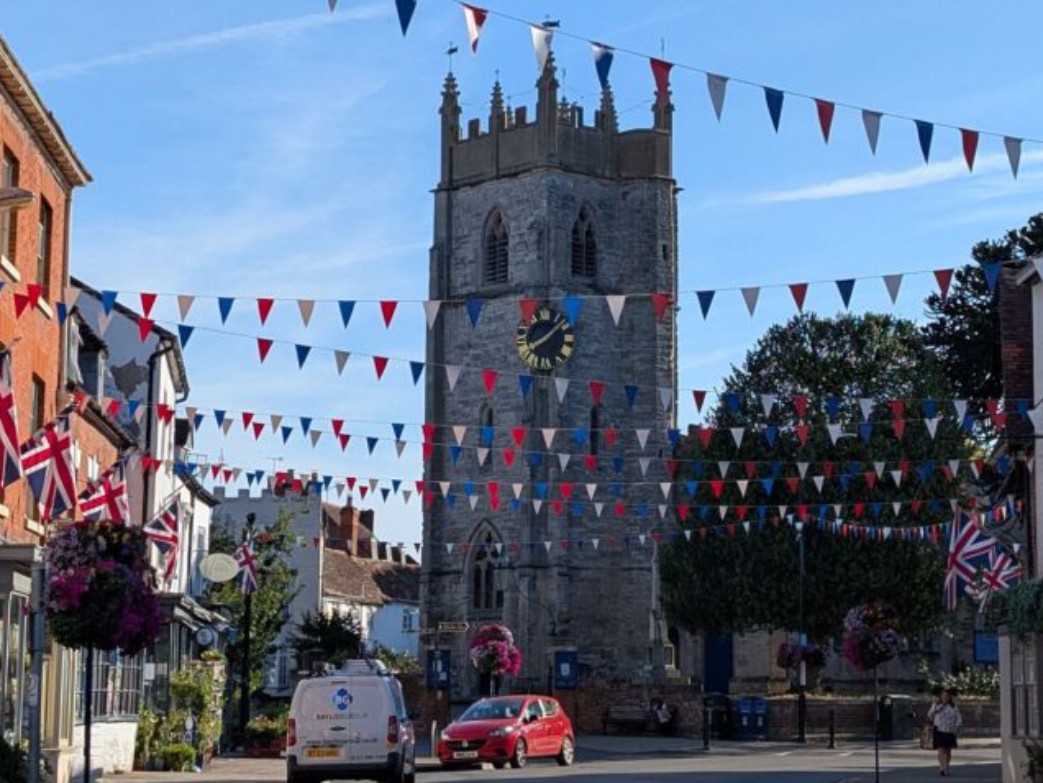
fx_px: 2380
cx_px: 584
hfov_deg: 24.7
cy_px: 319
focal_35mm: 79
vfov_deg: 18.6
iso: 20
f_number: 1.68
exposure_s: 1/1072
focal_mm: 6.9
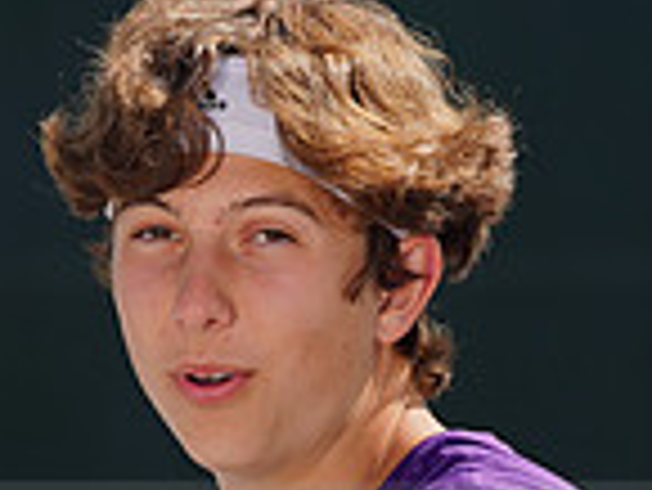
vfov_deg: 1.1
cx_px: 207
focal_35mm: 1378
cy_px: 542
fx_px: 25976
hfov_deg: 1.4
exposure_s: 1/250
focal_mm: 358
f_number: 9
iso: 100
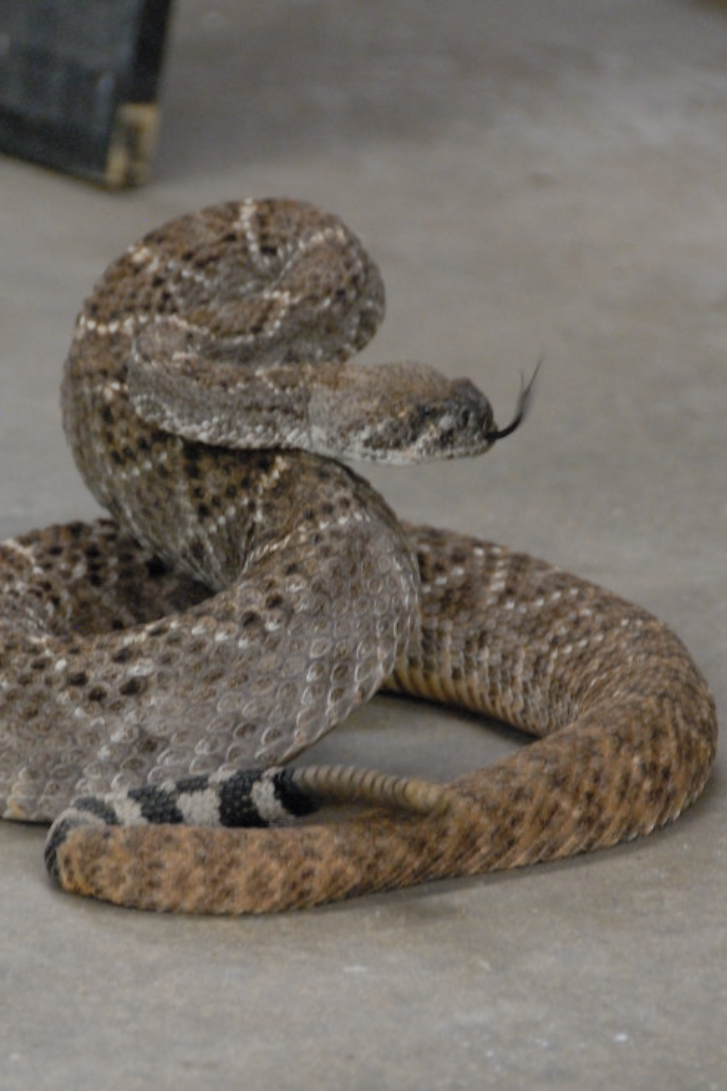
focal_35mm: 334
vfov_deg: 6.2
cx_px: 342
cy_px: 649
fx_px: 10121
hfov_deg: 4.1
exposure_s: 1/30
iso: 1600
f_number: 5.6
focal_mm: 170
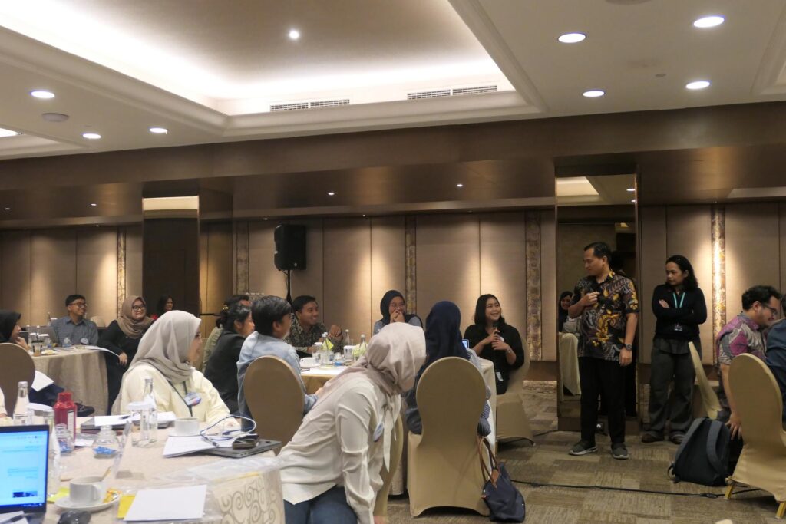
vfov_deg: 37.9
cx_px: 393
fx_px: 764
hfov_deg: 54.4
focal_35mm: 35
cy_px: 262
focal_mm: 12.8
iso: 1600
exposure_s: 1/80
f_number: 2.8
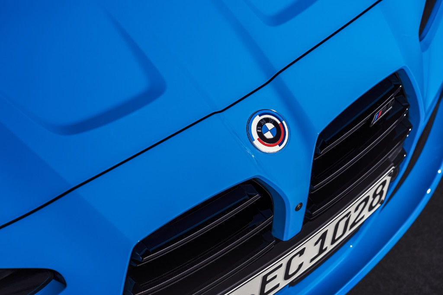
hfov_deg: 23.9
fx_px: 1046
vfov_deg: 16.1
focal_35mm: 85
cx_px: 222
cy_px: 148
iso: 50
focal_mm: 85
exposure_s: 1/10
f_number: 5
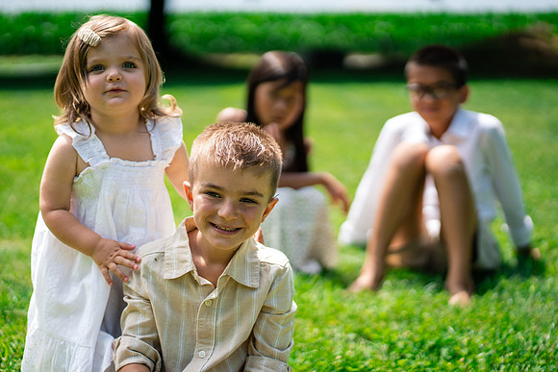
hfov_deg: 23.2
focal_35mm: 88
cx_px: 279
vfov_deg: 15.6
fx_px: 1358
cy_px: 186
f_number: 2
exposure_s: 1/8000
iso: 400
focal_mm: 85
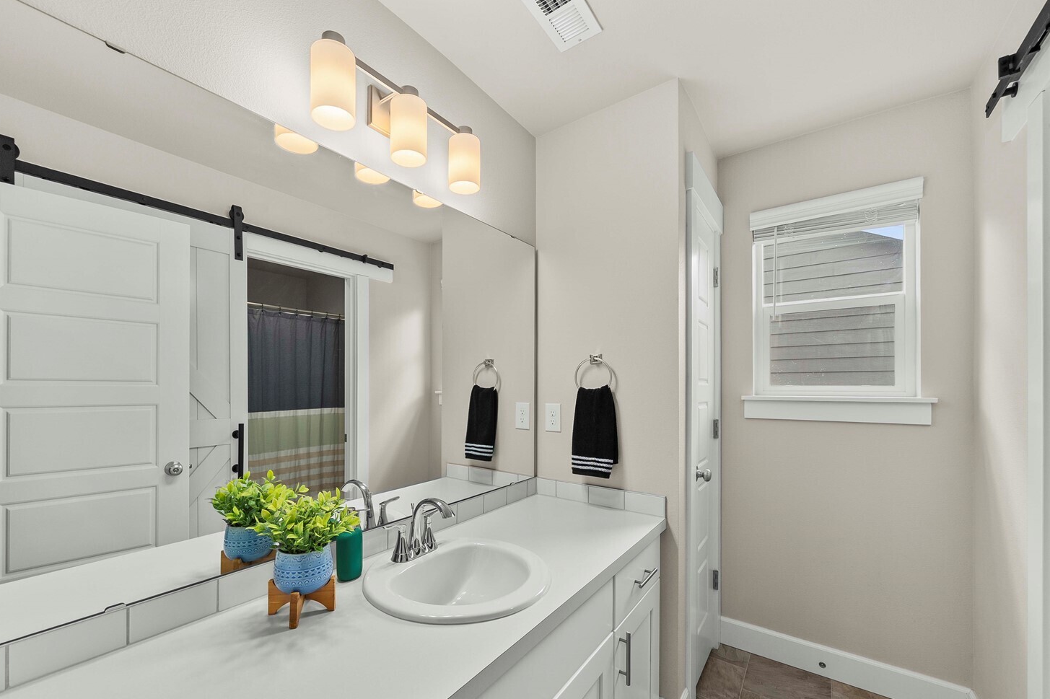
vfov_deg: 80.8
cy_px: 391
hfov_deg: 104.1
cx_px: 486
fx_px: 408
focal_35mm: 14
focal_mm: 12
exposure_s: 1/30
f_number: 7.1
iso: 1250
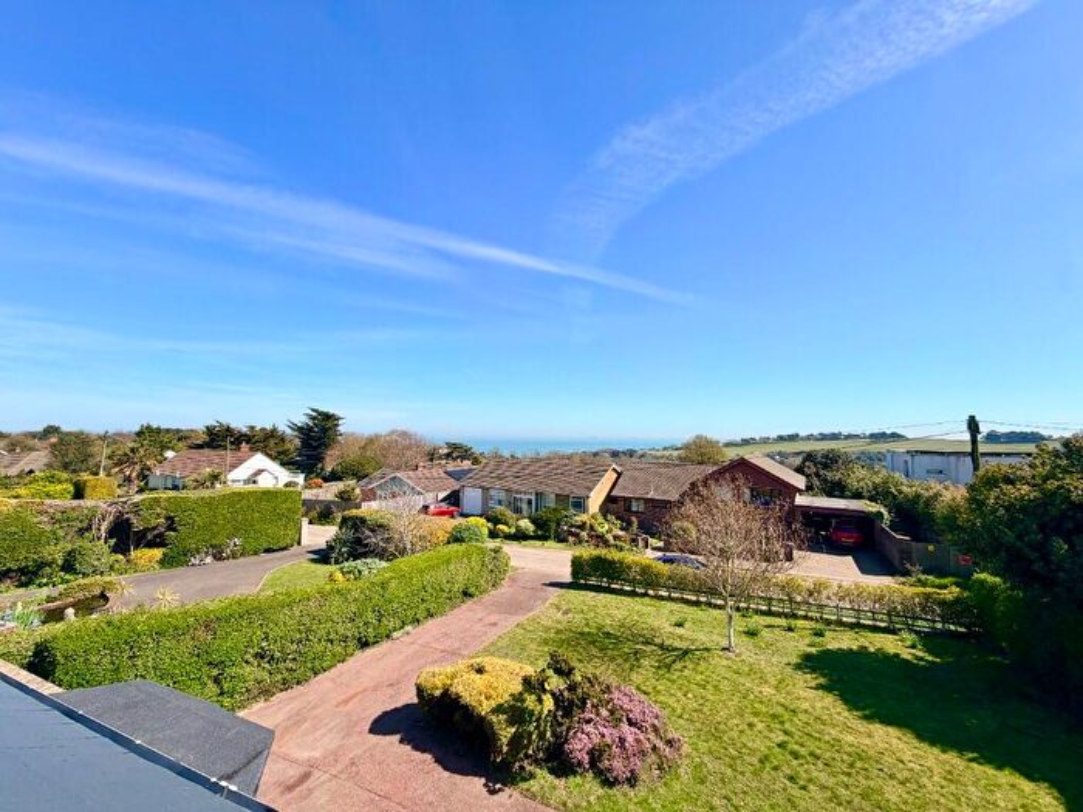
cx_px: 542
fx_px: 438
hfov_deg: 102.1
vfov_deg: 85.7
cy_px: 406
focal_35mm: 14
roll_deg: -0.4
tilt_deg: +4.1
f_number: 2.2
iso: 20
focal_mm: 2.22
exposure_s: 1/970
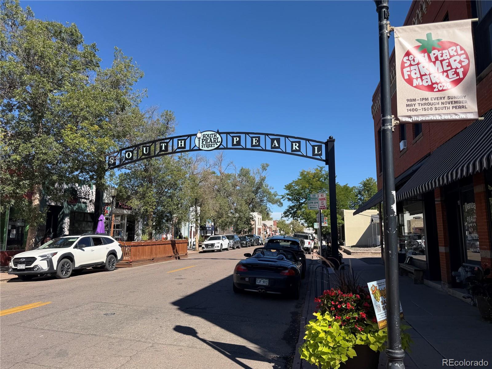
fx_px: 341
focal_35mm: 24
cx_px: 246
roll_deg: +0.1
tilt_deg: +8.0
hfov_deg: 71.6
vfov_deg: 56.8
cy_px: 184
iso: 80
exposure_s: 1/3279
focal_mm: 6.76
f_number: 1.78
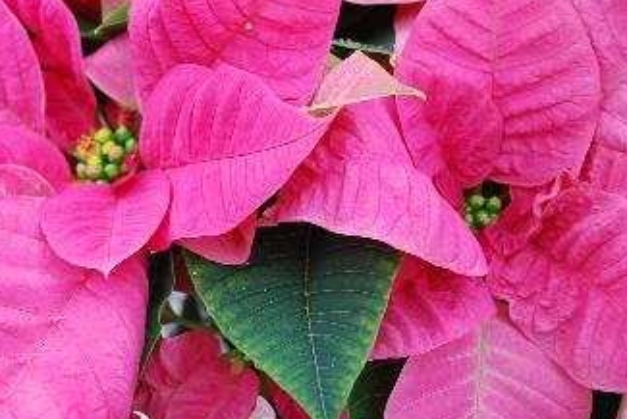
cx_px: 280
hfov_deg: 37.1
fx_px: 934
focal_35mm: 54
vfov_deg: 25.2
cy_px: 178
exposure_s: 1/60
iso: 200
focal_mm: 29
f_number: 5.6
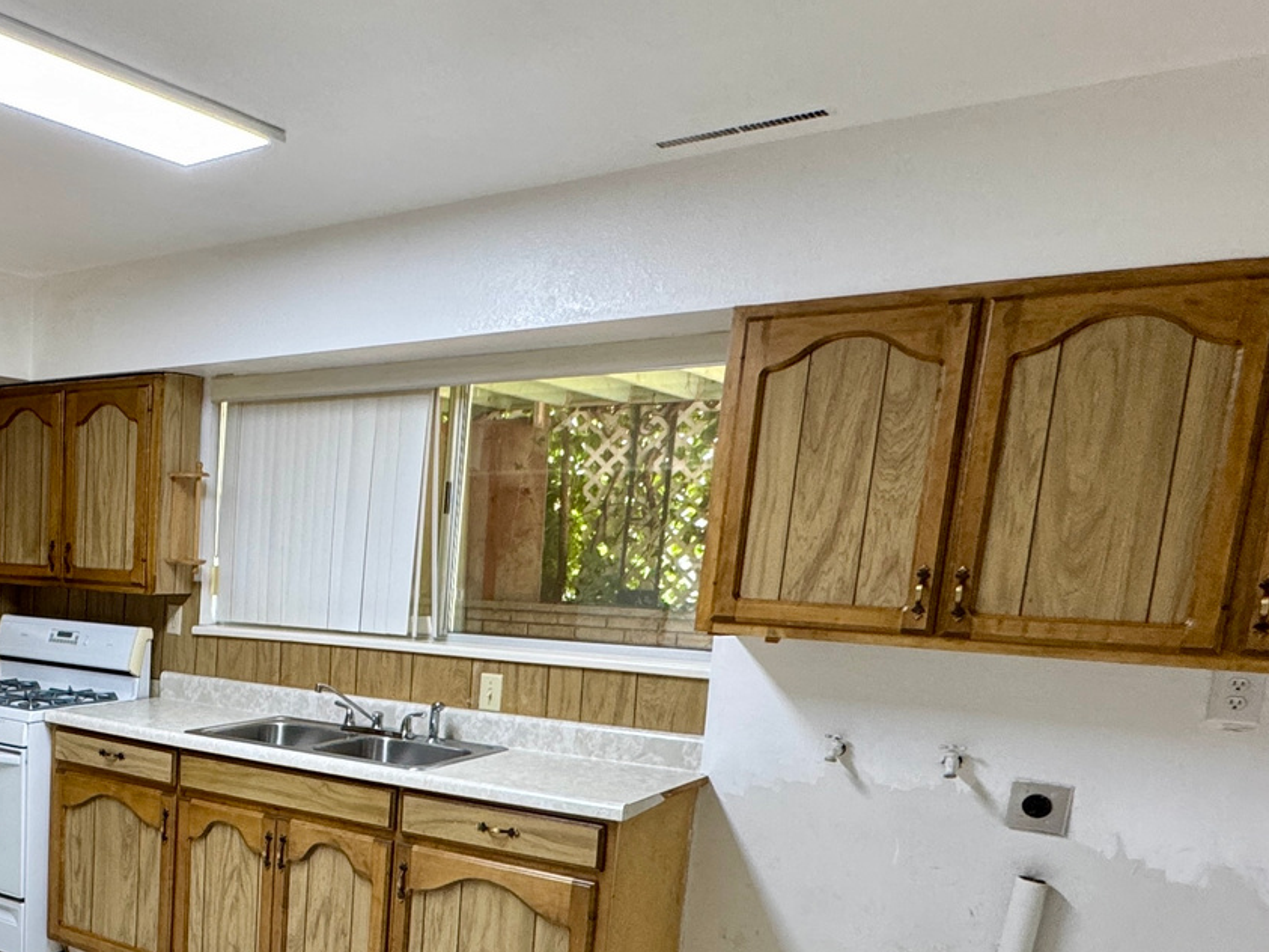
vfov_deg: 40.3
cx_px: 78
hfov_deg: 47.3
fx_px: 1246
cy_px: 746
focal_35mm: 34
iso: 200
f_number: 2.2
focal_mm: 2.22
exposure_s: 1/60
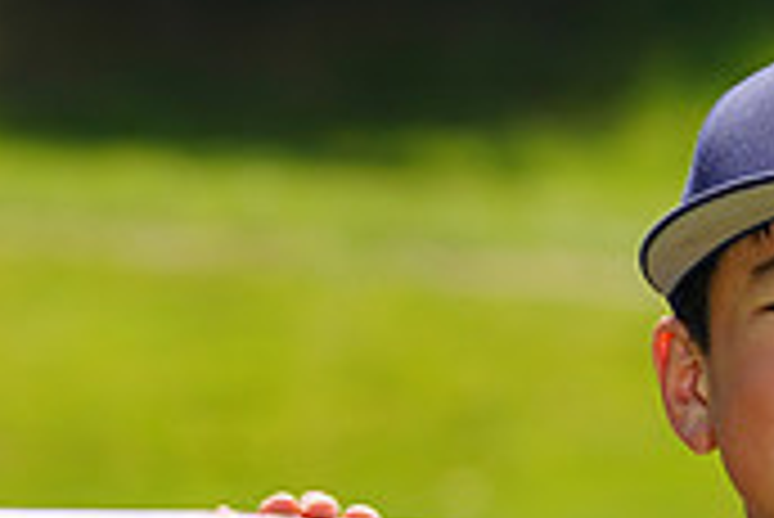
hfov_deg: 3.2
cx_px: 648
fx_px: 13750
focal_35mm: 639
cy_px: 750
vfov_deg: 2.2
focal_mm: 190
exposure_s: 1/250
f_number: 8
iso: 100
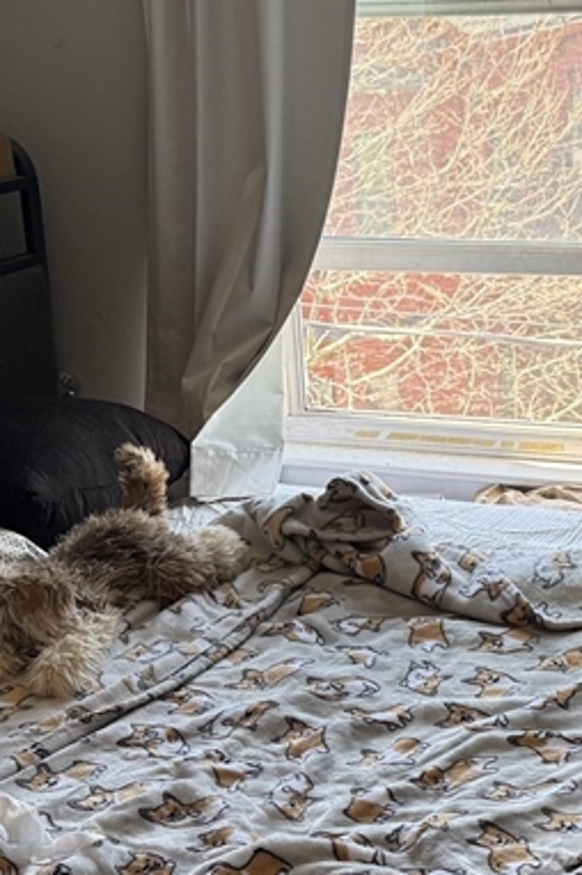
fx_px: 1628
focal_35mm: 67
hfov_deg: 20.2
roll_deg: +2.5
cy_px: 483
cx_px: 410
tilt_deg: -17.6
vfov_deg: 30.1
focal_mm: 6.76
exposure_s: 1/139
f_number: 1.78
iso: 200
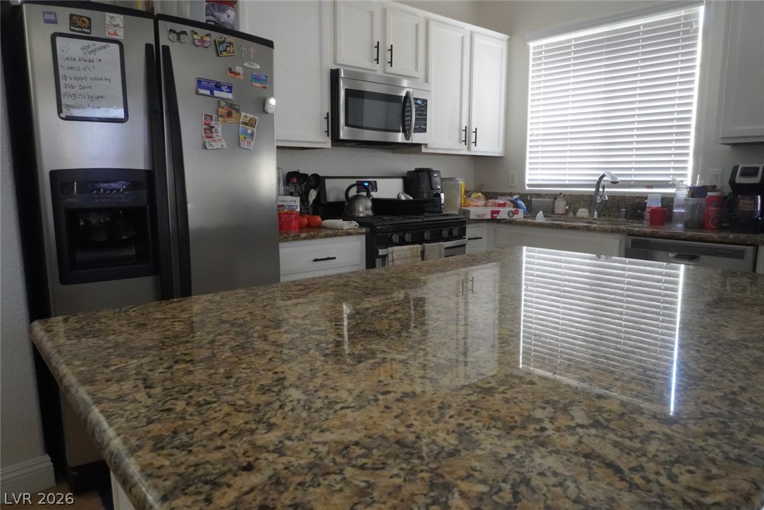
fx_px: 510
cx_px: 382
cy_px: 255
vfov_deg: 53.2
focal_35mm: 24
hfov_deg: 73.7
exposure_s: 1/25
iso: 6400
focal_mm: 16
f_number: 10
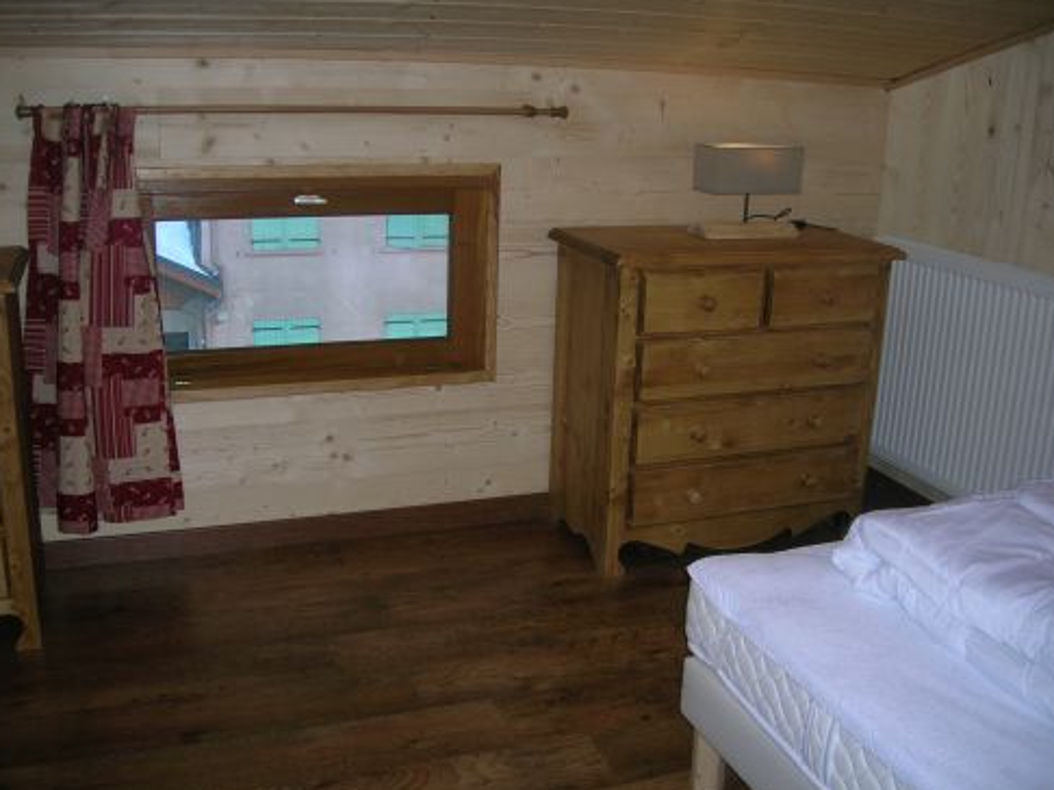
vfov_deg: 40.7
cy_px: 392
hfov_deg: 52.6
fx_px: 1065
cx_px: 518
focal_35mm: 35
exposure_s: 1/60.1
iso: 61
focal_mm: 5.7
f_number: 2.9
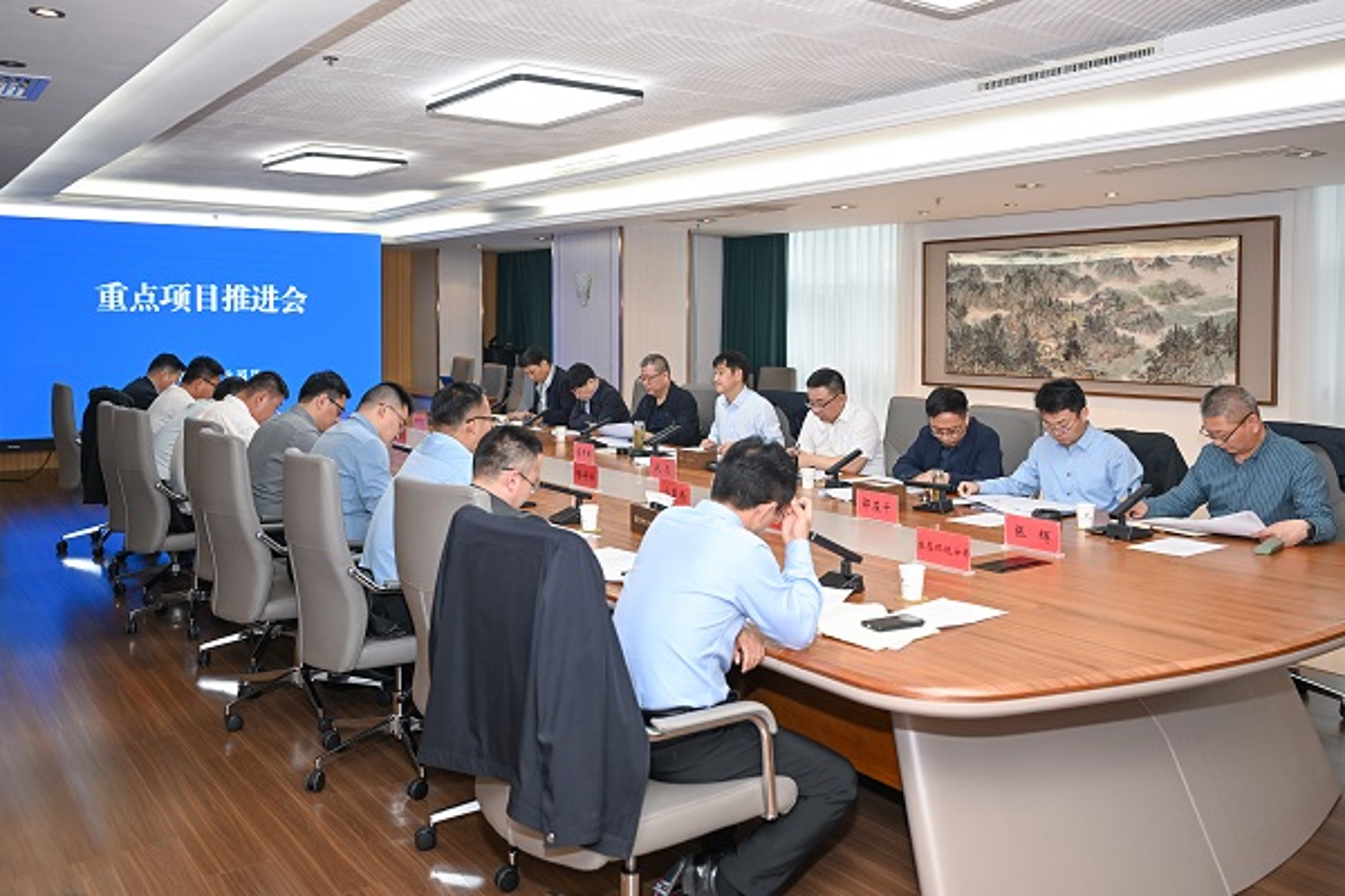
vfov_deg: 43.6
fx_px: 1121
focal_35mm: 30
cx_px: 672
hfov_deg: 61.9
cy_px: 448
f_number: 4
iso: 800
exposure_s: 1/160
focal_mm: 30
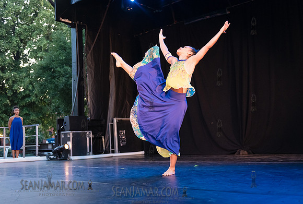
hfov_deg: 44.9
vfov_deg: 31.2
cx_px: 165
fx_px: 366
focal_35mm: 43
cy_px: 110
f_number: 2.8
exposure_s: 1/400
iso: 4000
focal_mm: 40
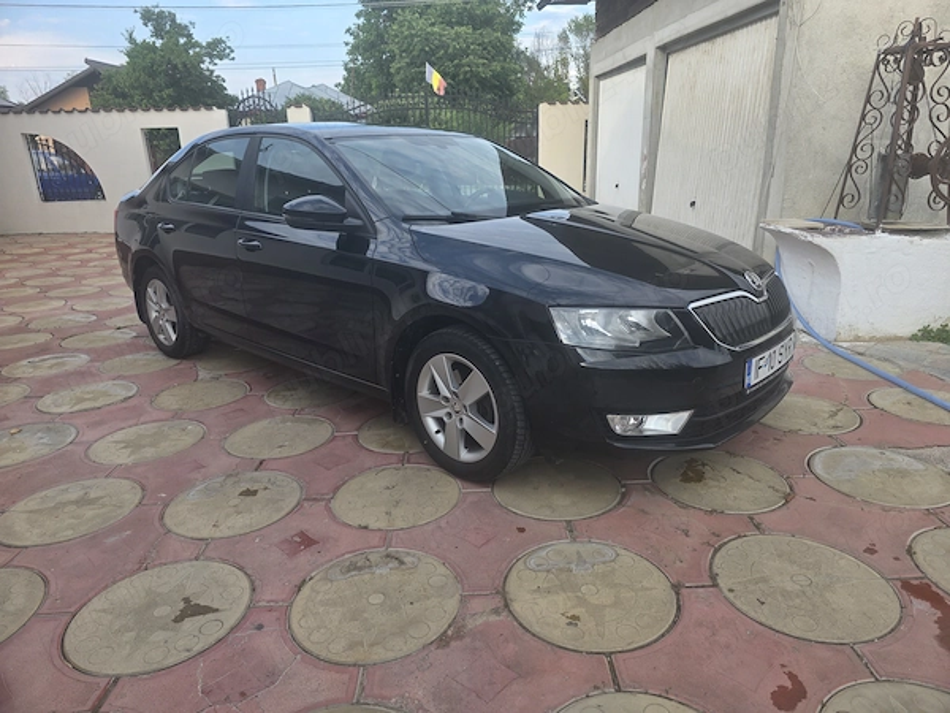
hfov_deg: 73.9
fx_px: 631
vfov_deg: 58.9
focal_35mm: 23
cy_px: 356
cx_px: 475
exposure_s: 1/359
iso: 32
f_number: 1.7
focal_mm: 6.3
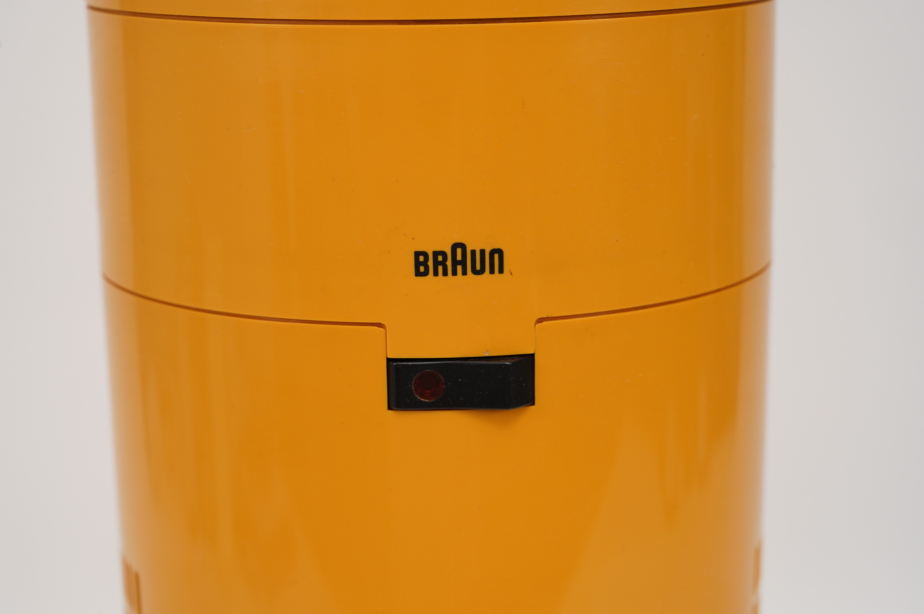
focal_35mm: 70
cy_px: 307
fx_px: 1795
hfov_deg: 28.9
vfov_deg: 19.4
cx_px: 462
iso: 500
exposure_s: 1/200
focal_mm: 70
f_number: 8
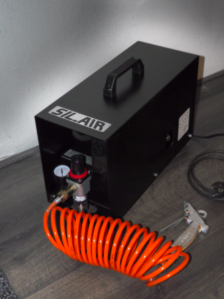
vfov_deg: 34.3
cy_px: 150
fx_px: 483
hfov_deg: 26.1
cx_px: 112
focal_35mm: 56
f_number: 4.5
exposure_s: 1/60
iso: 400
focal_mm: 28
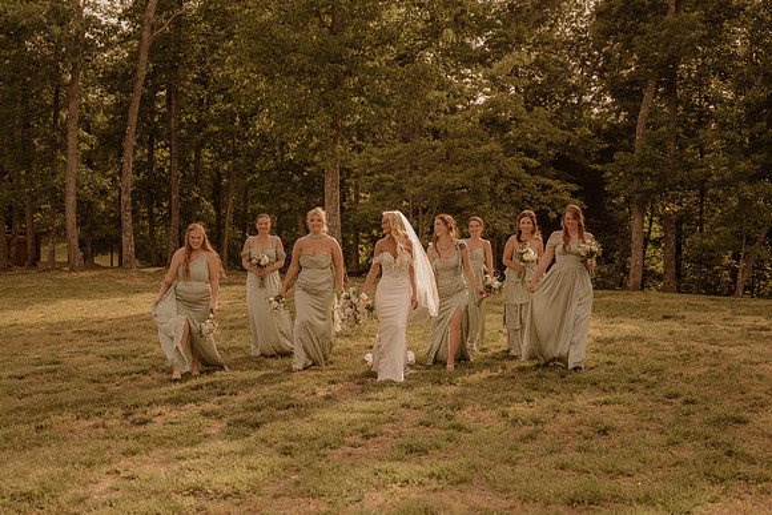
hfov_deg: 39.0
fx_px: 1088
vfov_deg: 26.6
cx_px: 345
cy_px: 298
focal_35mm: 51
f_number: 2.8
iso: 500
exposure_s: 1/2500
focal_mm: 43
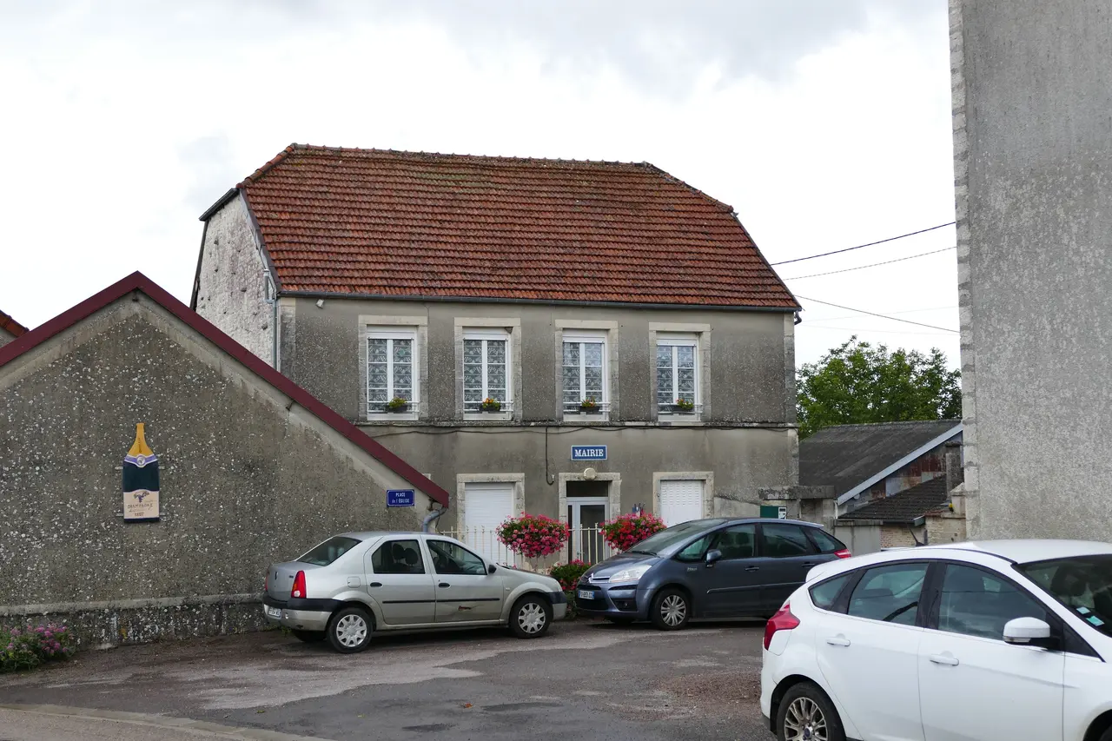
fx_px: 1575
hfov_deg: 38.9
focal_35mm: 51
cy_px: 370
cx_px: 556
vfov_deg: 26.5
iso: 125
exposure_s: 1/640
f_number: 3.4
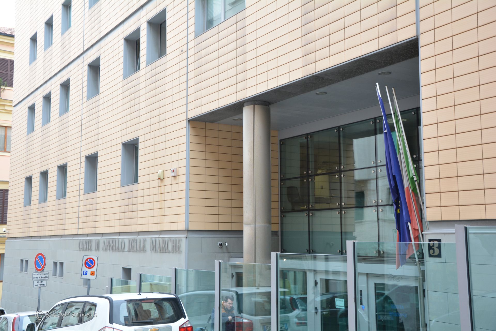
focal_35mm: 45
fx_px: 620
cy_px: 166
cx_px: 248
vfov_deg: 29.9
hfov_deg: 43.6
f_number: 5
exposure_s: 1/100
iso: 400
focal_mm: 30
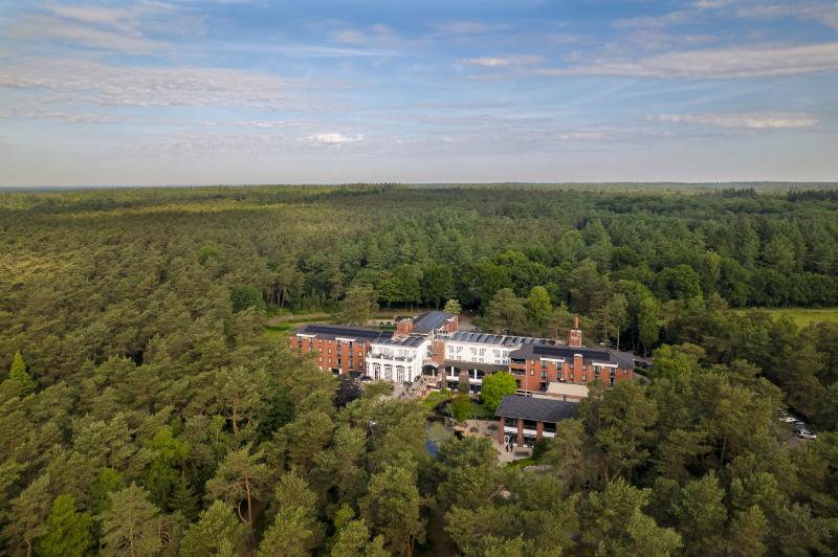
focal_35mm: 22
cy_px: 278
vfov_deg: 57.1
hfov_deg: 78.6
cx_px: 419
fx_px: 512
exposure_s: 1/320
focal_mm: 8.38
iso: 100
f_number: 2.8
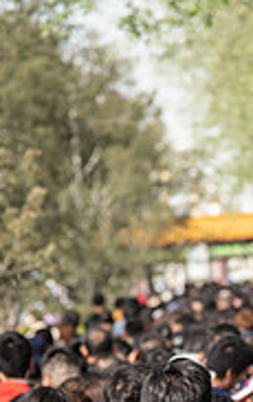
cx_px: 231
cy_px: 387
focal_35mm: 300
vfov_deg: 7.0
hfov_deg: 4.4
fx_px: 3297
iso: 200
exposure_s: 1/500
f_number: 4
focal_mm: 120
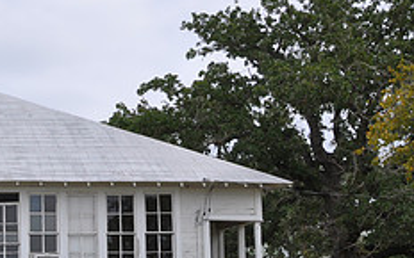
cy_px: 252
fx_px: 906
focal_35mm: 80
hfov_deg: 23.4
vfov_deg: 16.0
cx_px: -89
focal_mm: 21
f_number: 9
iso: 200
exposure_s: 1/320
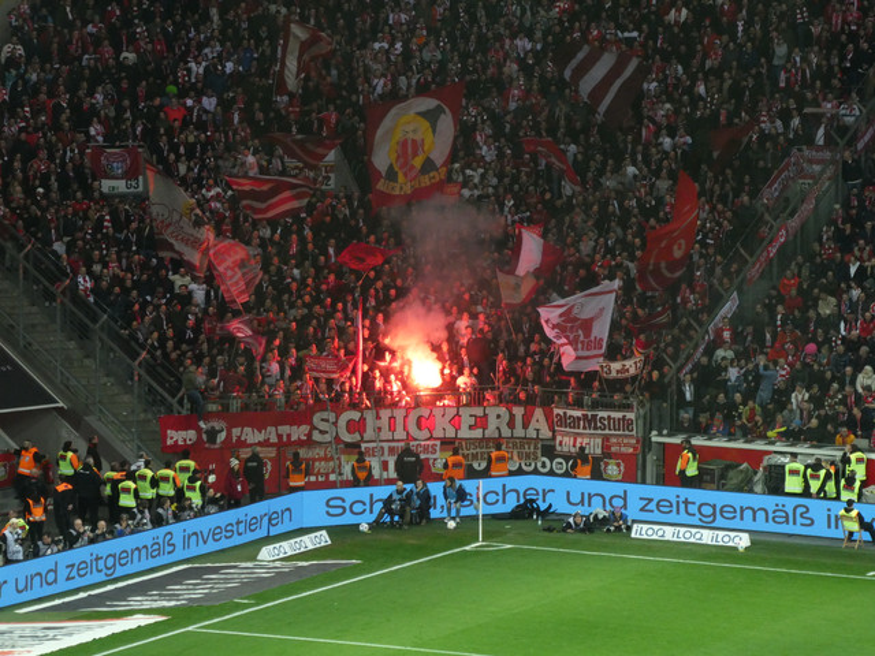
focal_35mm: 185
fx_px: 4676
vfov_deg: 8.0
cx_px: 438
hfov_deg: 10.7
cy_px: 328
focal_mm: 33.2
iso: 500
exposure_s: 1/80
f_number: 5.6
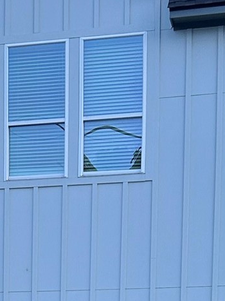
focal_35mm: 114
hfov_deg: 12.8
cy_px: 452
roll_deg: +0.1
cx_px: 6
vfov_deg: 15.9
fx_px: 988
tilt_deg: -3.8
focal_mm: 5.7
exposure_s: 1/60
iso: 80
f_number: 1.5
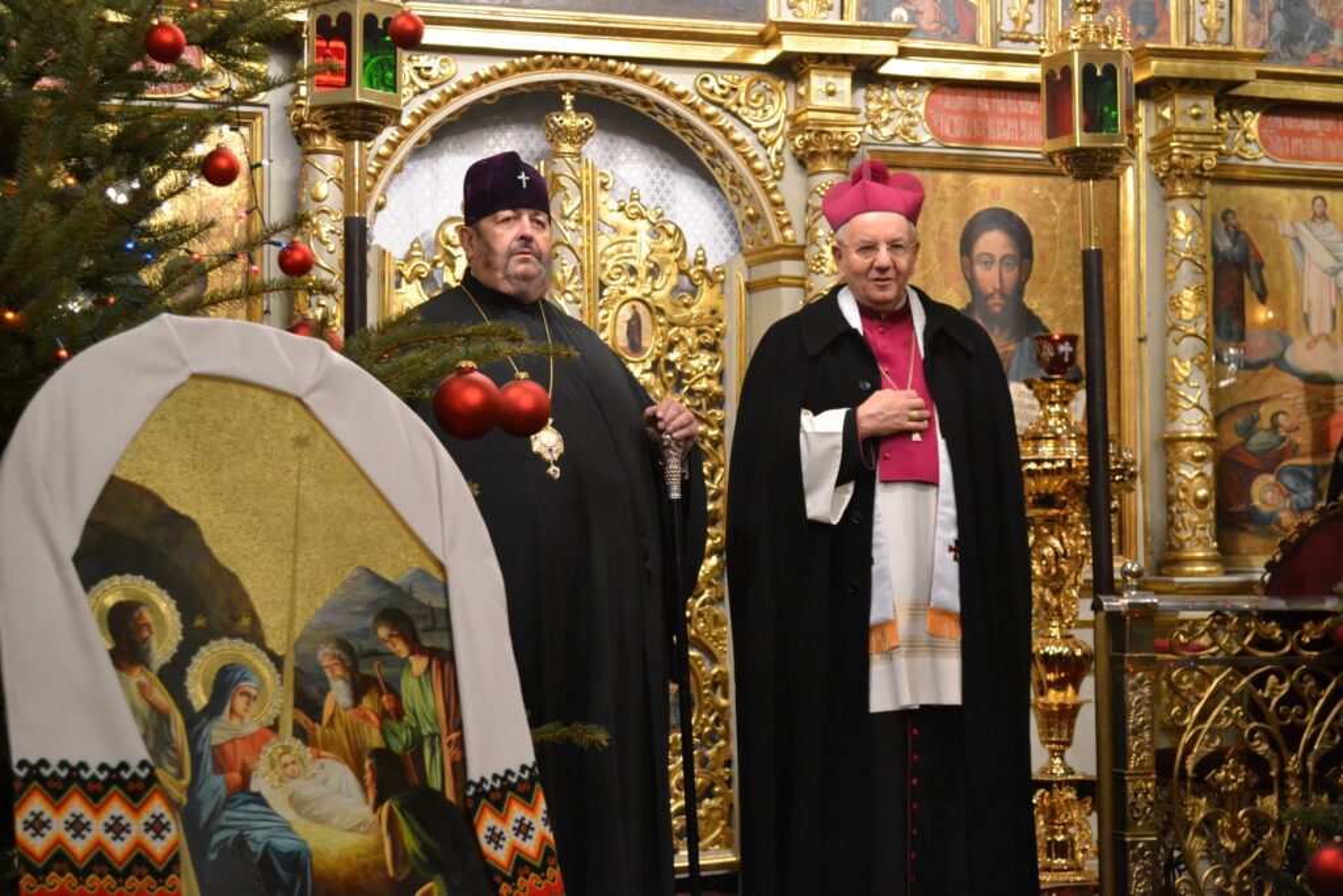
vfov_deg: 22.6
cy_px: 448
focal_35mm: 60
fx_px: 2238
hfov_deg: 33.4
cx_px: 672
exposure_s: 1/15
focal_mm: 40
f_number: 5.3
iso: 2000
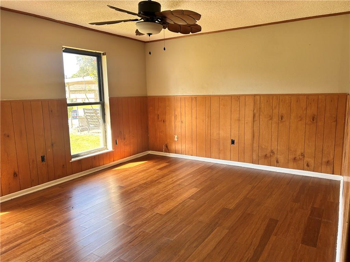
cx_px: 175
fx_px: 263
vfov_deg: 53.1
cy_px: 131
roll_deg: +0.5
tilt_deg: -9.9
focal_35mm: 26
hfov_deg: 67.3
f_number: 1.5
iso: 64
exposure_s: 1/121
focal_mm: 5.7
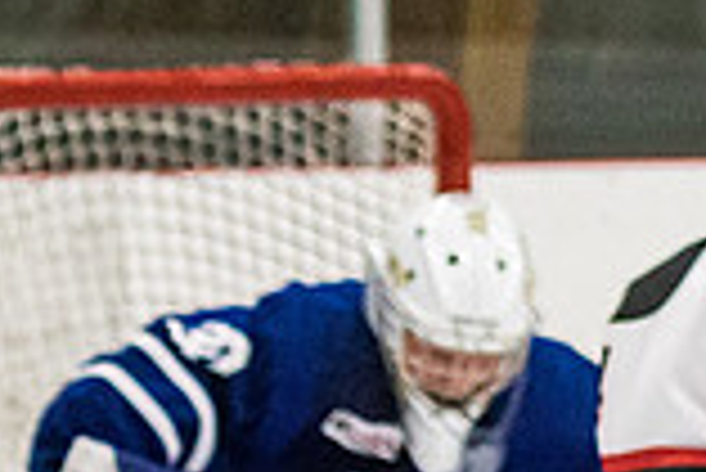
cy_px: 643
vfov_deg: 2.0
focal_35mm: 705
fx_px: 13838
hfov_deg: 2.9
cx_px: 704
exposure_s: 1/640
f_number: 2.8
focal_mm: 85
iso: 1250
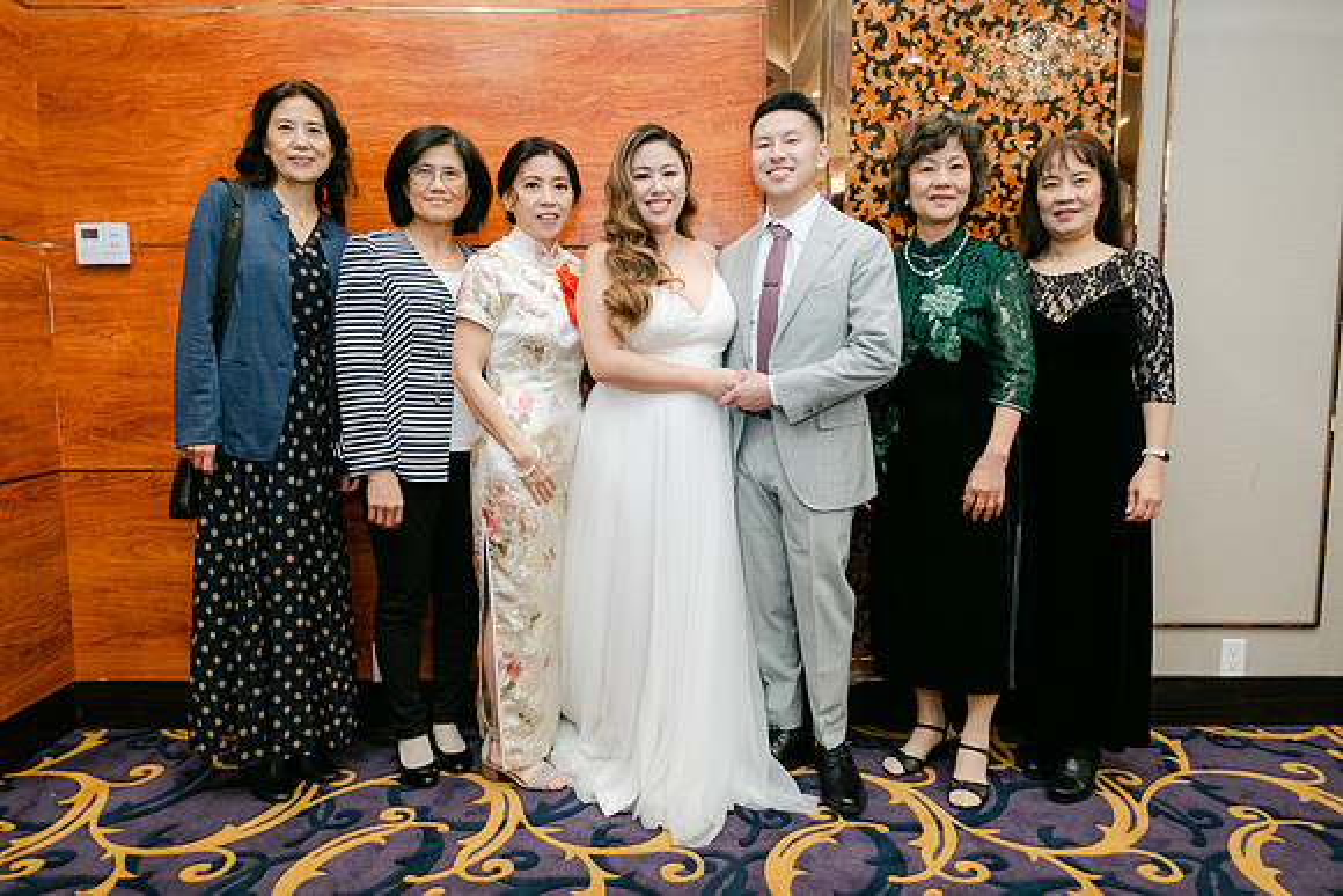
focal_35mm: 24
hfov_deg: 73.7
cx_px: 672
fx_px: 896
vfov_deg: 53.2
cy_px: 448
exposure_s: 1/125
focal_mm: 16
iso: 800
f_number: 2.8
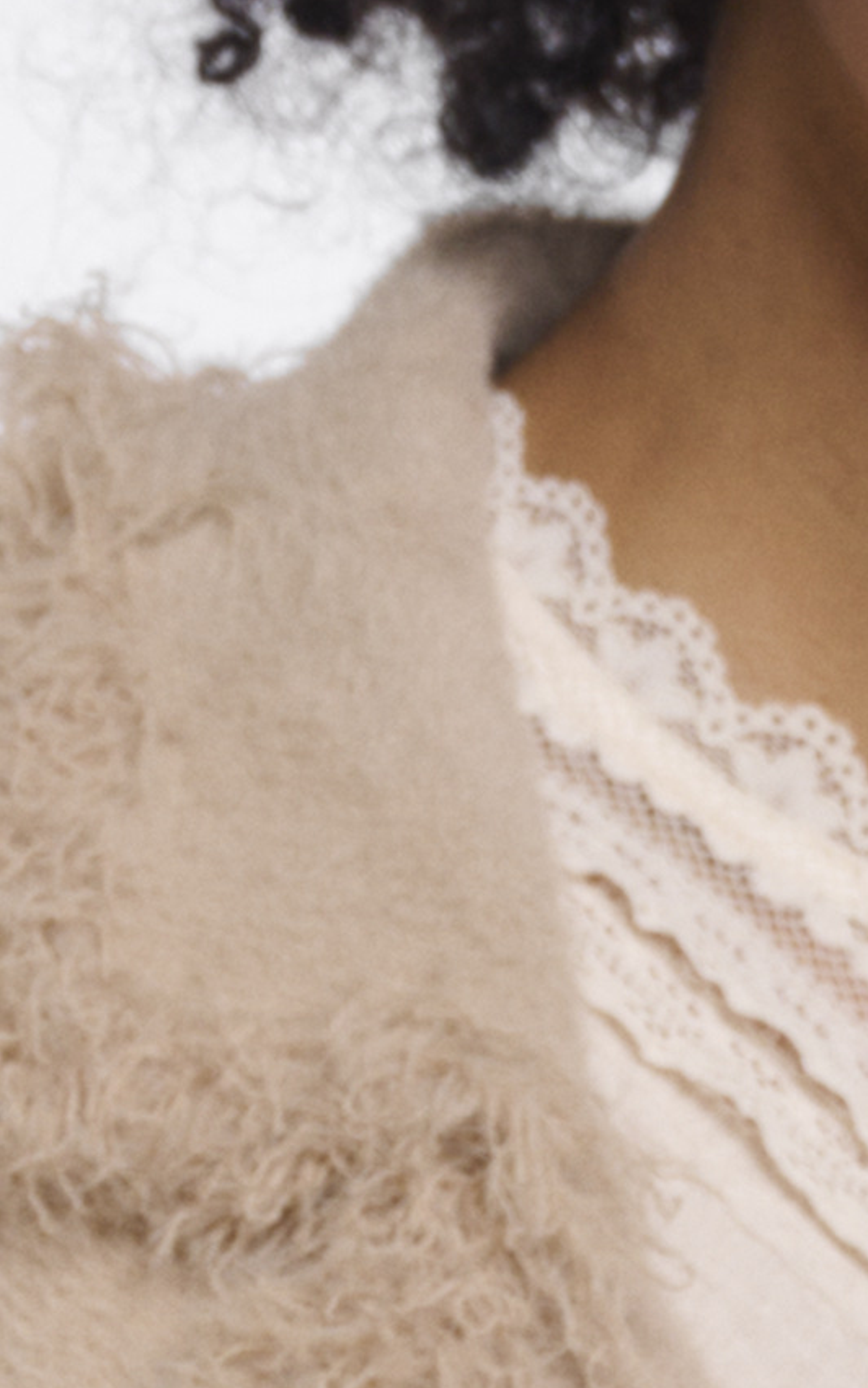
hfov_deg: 1.9
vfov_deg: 3.1
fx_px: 25506
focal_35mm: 674
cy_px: 2357
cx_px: 1266
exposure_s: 1/160
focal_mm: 93
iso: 125
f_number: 8
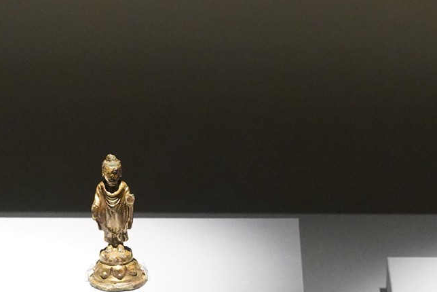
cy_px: 310
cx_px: 318
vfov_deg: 9.1
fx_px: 1809
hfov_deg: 13.7
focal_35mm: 149
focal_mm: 48
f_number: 6.3
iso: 8000
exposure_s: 1/100
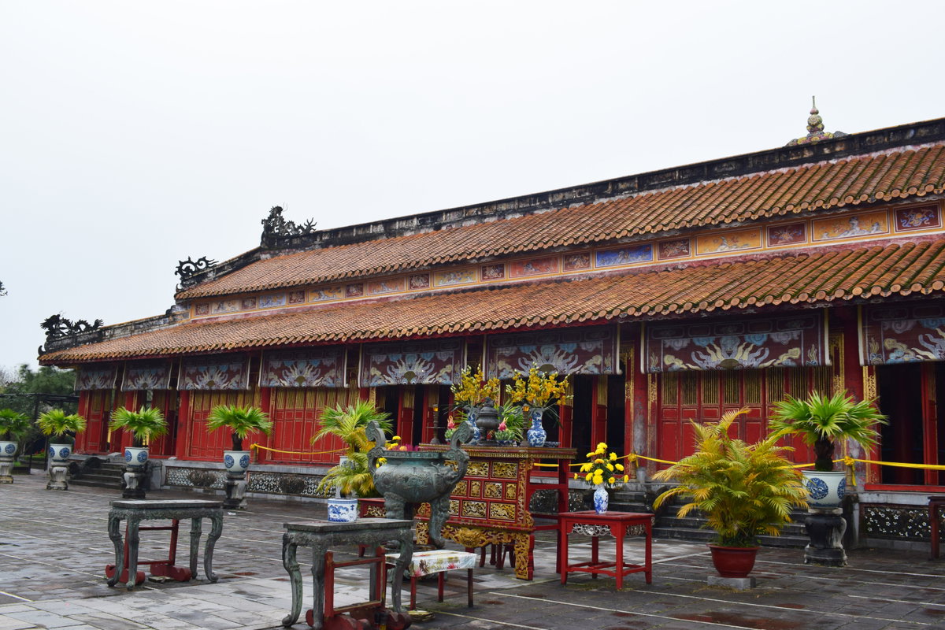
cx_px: 472
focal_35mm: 33
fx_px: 866
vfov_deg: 40.0
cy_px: 315
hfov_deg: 57.2
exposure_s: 1/160
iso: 400
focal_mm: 22
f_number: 9
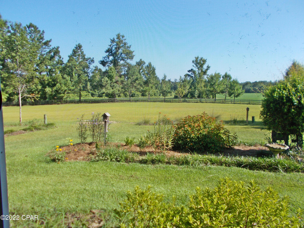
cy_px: 114
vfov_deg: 53.1
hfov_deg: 67.3
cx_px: 152
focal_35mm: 26
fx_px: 228
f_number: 3.2
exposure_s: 1/400
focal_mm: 4.6
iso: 80
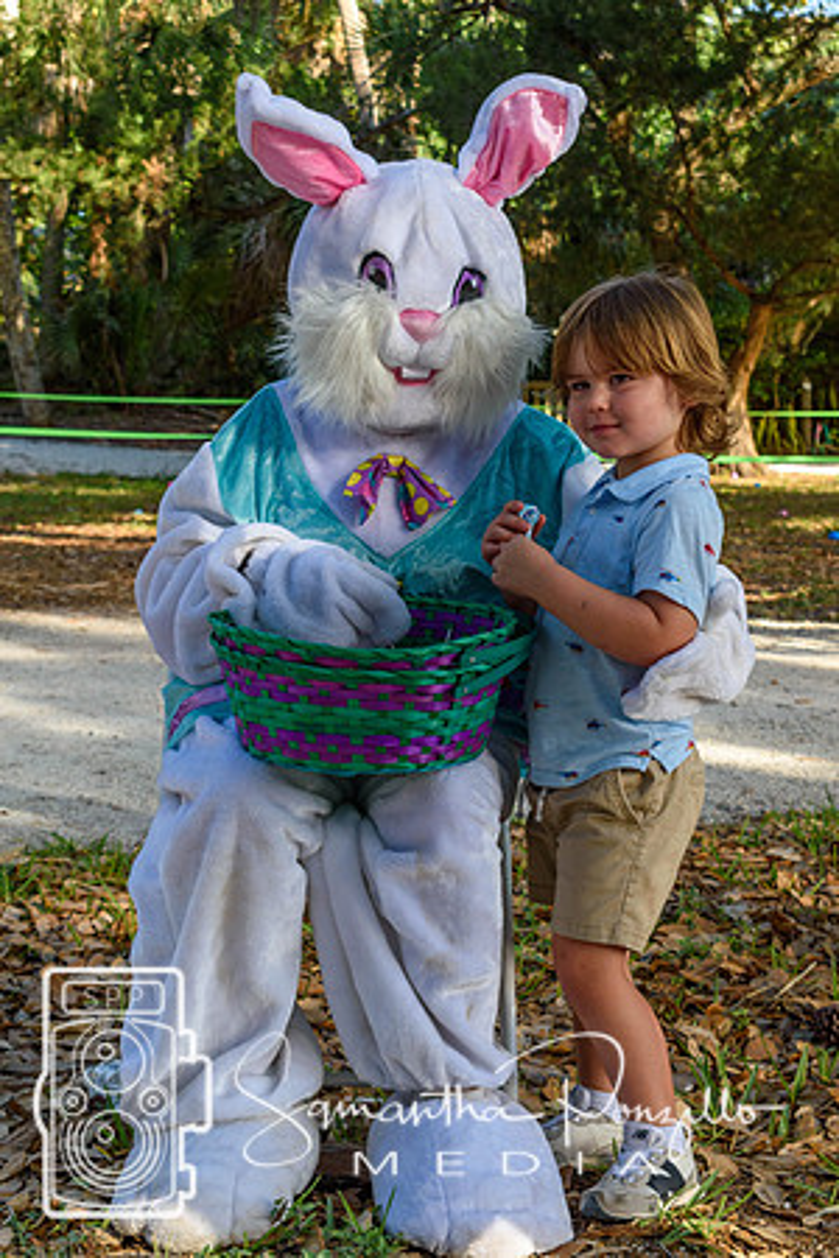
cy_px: 629
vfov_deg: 29.9
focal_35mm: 68
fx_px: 2360
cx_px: 420
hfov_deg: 20.2
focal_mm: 45
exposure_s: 1/250
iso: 220
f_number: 8
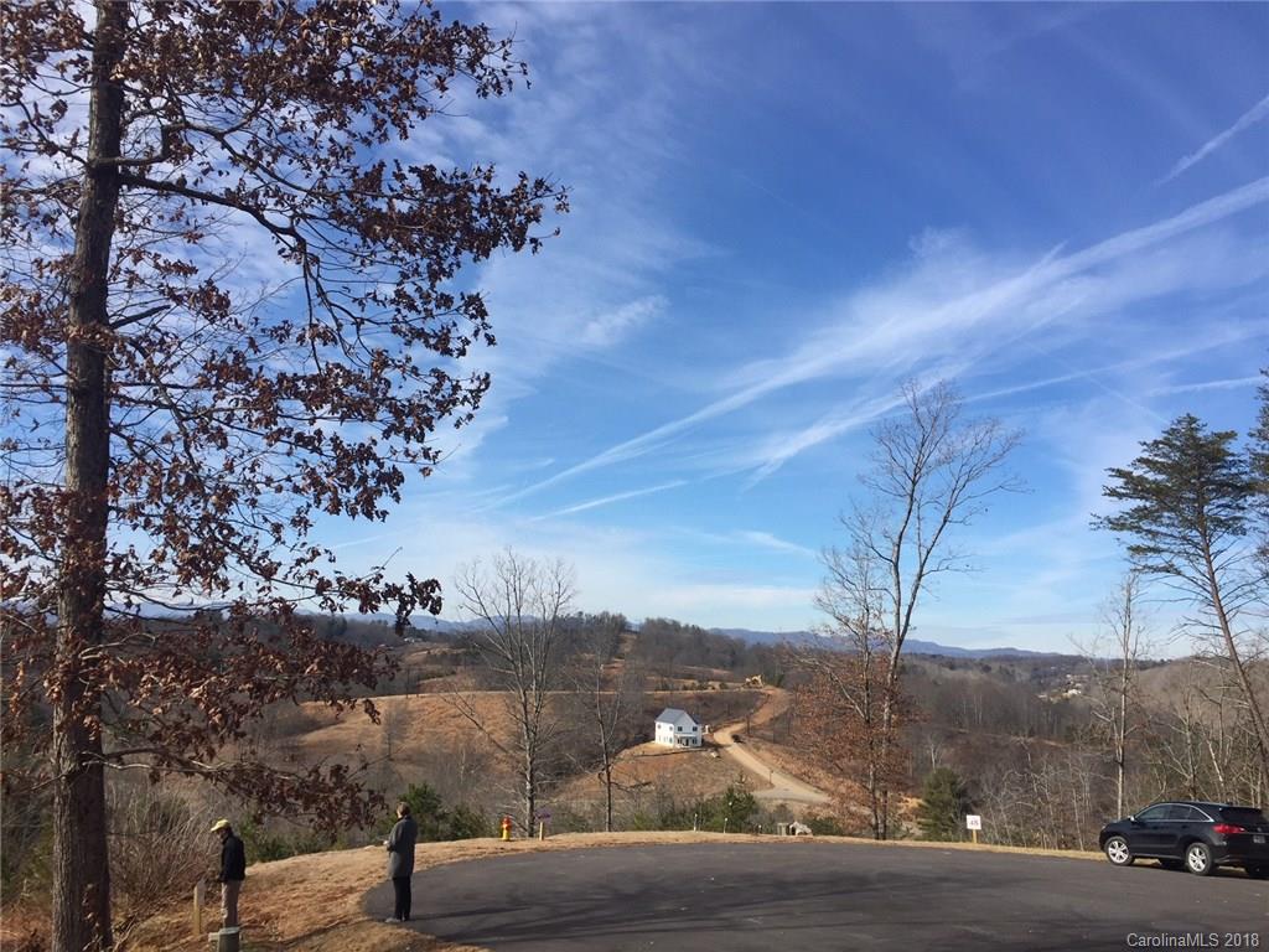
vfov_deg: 48.2
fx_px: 1063
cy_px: 476
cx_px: 634
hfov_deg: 61.7
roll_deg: -1.8
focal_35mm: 29
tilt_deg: +9.1
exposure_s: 1/2083
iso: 32
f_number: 2.2
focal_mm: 4.15
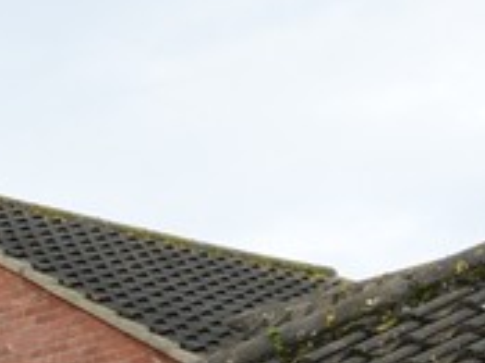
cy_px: 653
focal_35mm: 180
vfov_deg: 8.0
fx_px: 2520
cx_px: -324
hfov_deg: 10.5
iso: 1250
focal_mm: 32
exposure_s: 1/400
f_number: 10
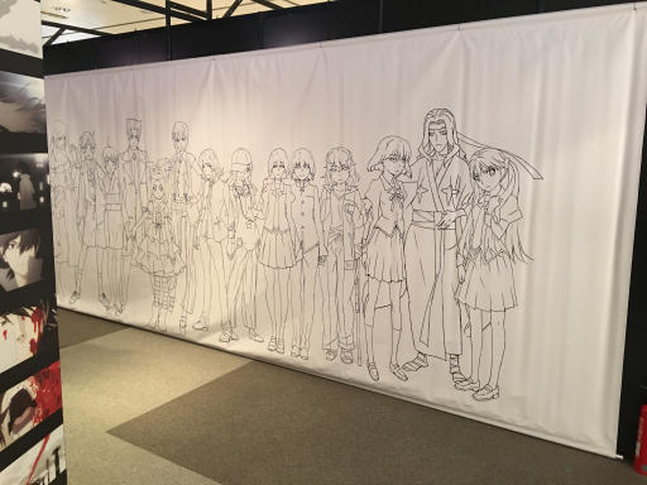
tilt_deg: -7.9
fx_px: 542
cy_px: 242
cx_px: 324
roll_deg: -0.5
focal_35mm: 29
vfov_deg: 48.2
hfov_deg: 61.7
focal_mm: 4.15
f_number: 2.2
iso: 100
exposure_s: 1/10
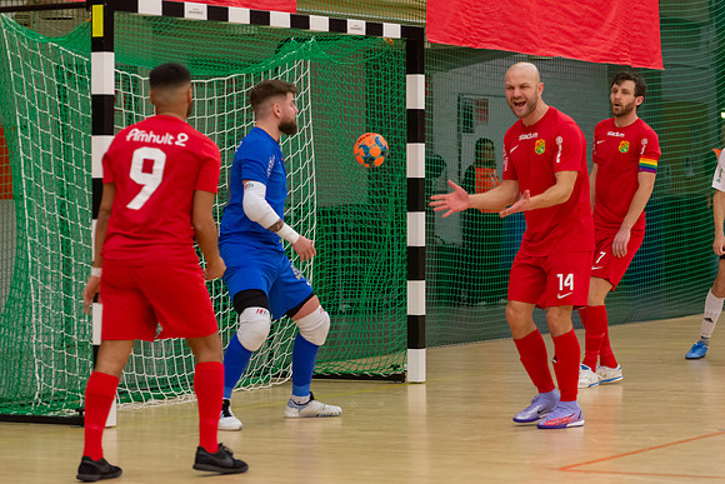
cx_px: 362
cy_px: 242
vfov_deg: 11.2
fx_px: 2457
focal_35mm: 122
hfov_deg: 16.8
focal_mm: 122
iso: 4500
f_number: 4.8
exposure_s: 1/640
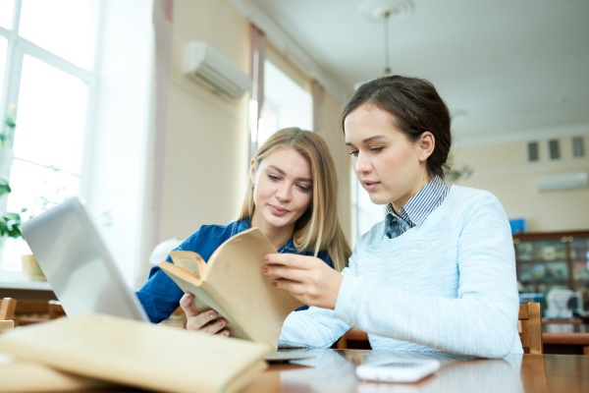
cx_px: 294
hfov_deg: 54.4
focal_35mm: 35
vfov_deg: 37.9
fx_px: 573
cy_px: 196
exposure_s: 1/160
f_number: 2.8
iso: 500
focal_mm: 35
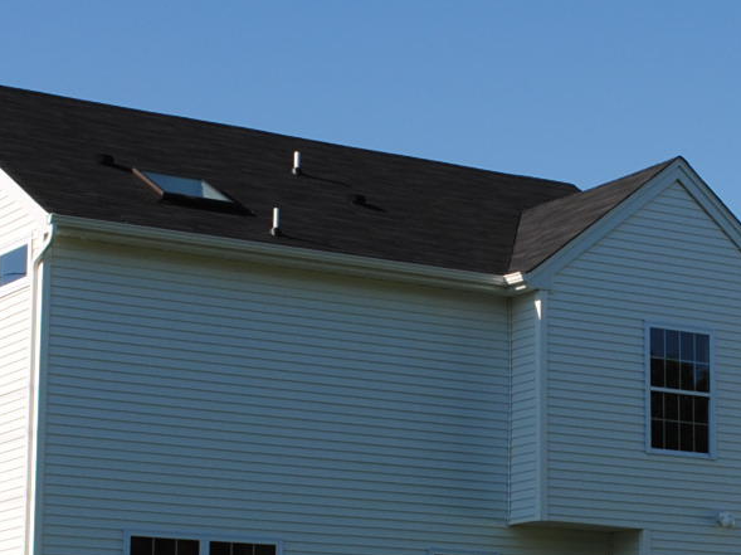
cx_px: 513
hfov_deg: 17.2
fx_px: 2439
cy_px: 400
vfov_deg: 12.9
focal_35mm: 114
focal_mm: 24
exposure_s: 1/200
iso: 100
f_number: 10
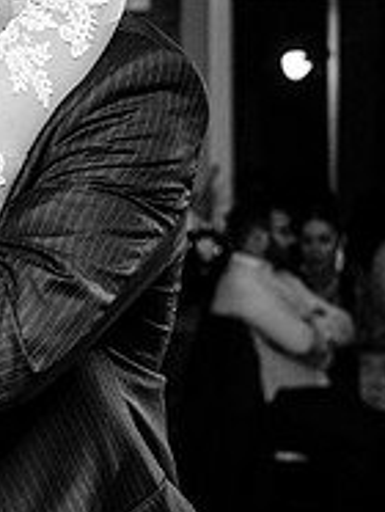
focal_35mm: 250
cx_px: 46
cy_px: 313
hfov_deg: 5.9
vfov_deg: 7.9
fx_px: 3699
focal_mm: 67
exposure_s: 1/200
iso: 2000
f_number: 5.6
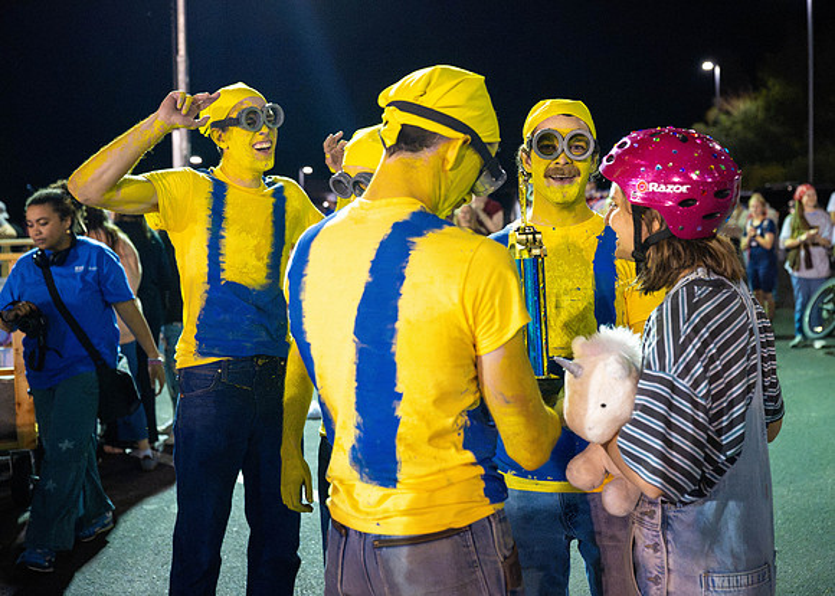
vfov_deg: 32.0
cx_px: 486
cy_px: 252
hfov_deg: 43.7
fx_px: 1037
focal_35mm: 44
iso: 6400
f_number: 2.8
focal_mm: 34.5
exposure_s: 1/800
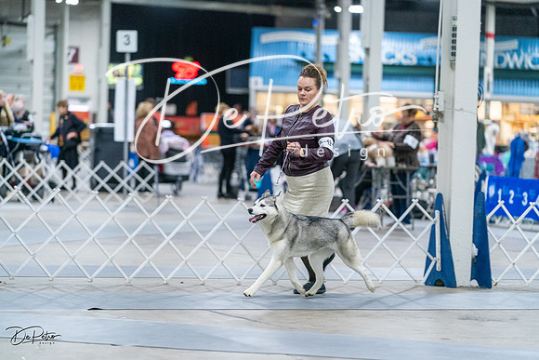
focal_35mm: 135
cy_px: 180
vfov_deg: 10.2
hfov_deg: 15.2
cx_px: 270
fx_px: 2022
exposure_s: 1/250
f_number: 3.2
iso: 6400
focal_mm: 135
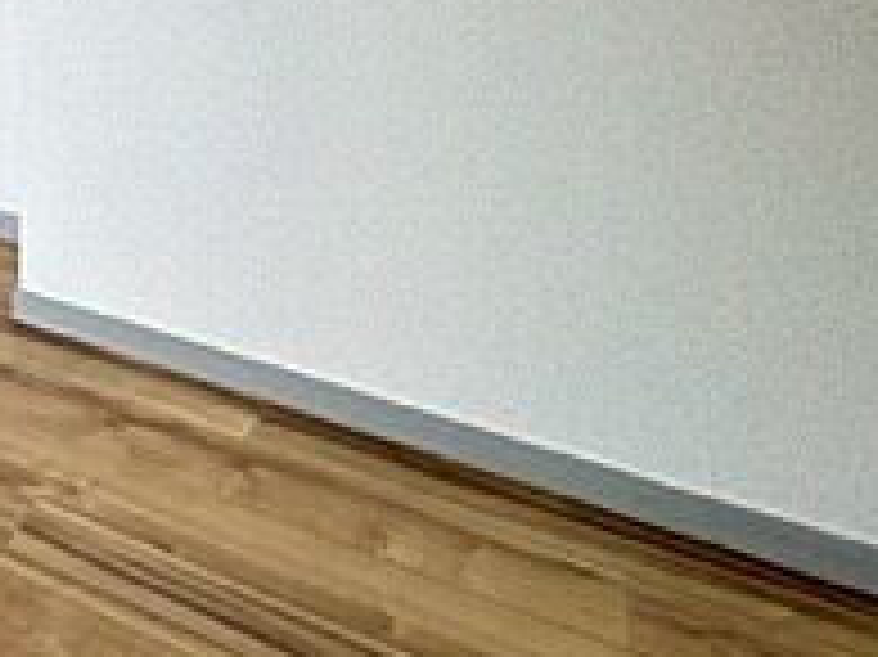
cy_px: -248
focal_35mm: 46
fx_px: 1166
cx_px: -549
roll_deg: -0.1
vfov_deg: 25.8
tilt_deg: -0.6
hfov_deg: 25.5
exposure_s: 1/99
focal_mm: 2.22
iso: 50
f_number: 2.2
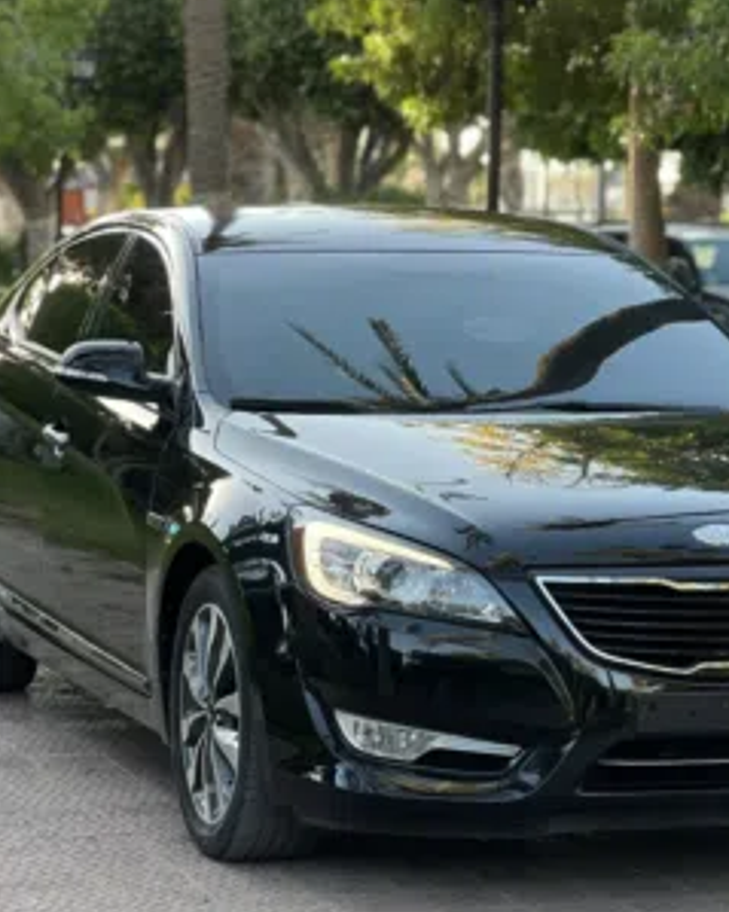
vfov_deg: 14.4
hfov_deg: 11.5
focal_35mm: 134
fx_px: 3616
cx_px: 476
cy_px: 337
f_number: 2.8
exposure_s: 1/121
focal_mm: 9
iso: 80
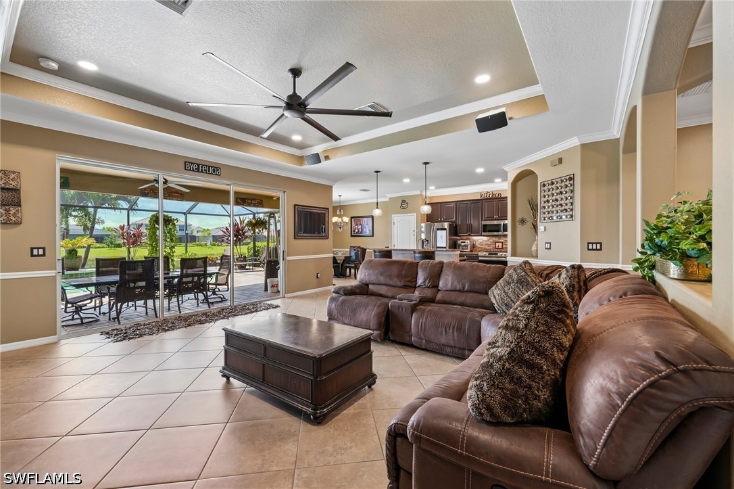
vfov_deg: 81.2
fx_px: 285
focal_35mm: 14
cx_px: 367
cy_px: 244
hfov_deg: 104.3
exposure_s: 1/13
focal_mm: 14
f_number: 8
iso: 400
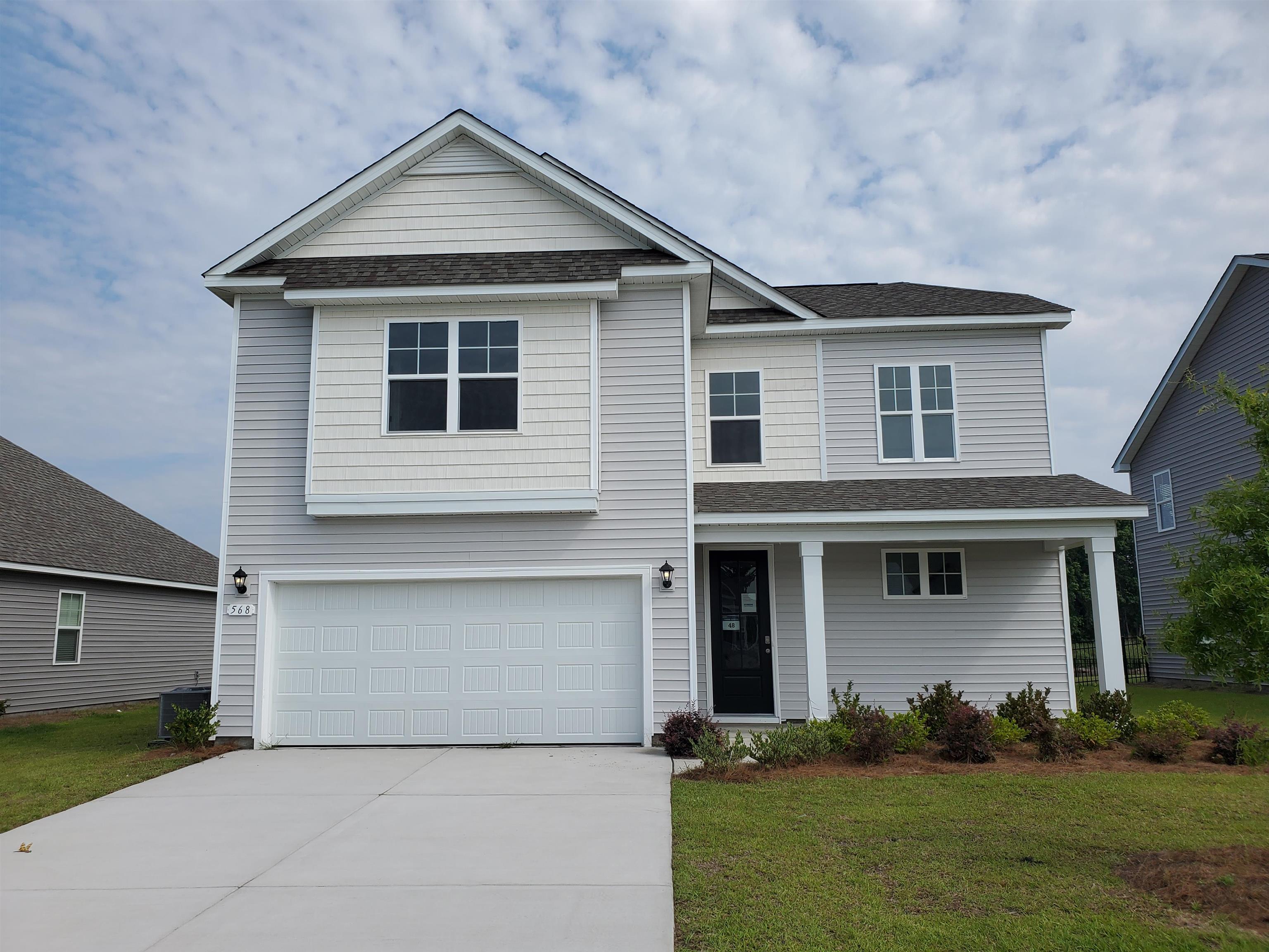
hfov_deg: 67.3
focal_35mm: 26
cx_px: 634
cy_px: 476
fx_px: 953
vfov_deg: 53.1
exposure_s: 1/2128
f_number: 2.4
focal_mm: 4.3
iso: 50
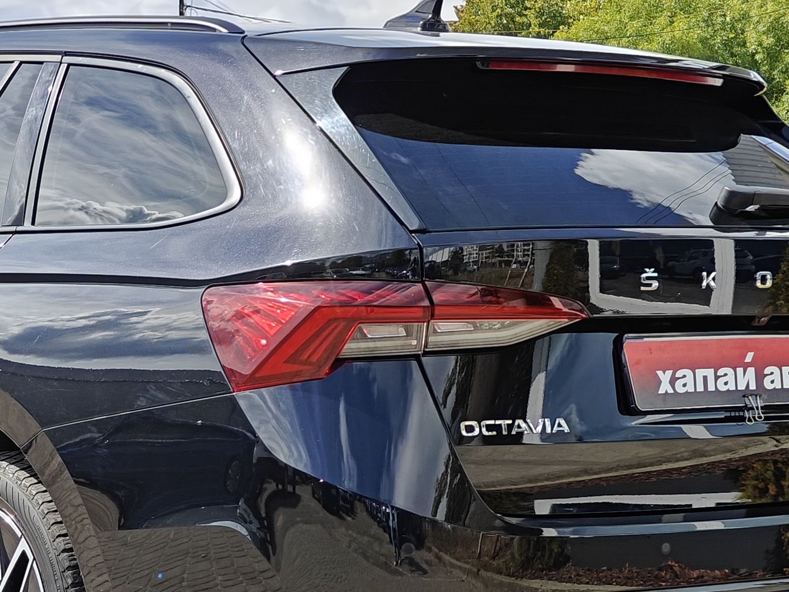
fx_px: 2166
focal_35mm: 95
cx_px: 211
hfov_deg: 20.5
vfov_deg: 15.5
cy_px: 392
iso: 50
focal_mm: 7.08
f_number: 2
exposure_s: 1/1780
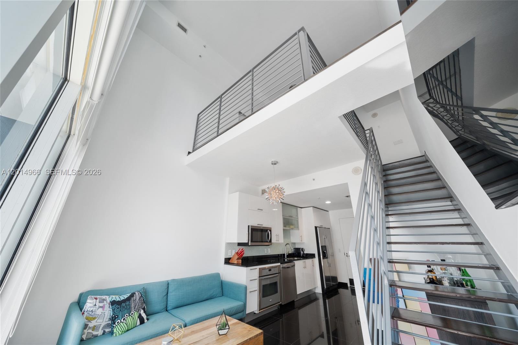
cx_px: 259
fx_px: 173
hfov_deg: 112.6
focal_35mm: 12
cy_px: 172
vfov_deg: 90.0
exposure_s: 1/13
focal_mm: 12
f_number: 9
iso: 500
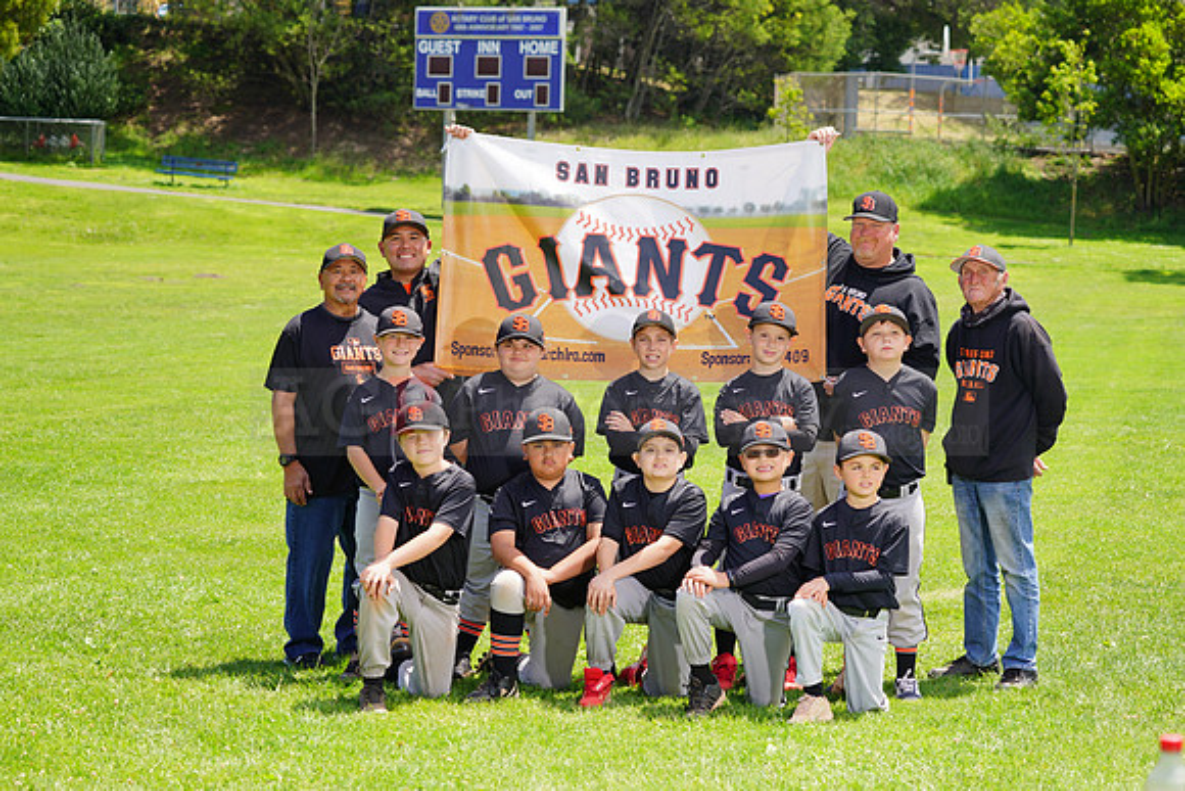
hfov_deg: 20.4
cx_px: 592
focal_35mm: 100
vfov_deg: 13.7
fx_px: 3292
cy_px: 396
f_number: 6.3
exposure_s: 1/250
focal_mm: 100
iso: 100
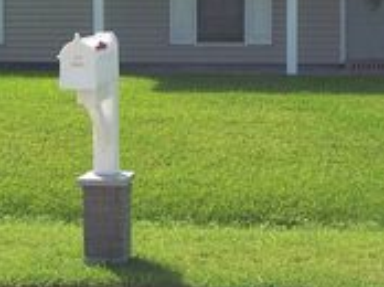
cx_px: 230
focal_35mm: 95
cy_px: 54
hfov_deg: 20.7
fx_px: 1052
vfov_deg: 15.4
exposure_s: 1/750
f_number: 4
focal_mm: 5.5
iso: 80
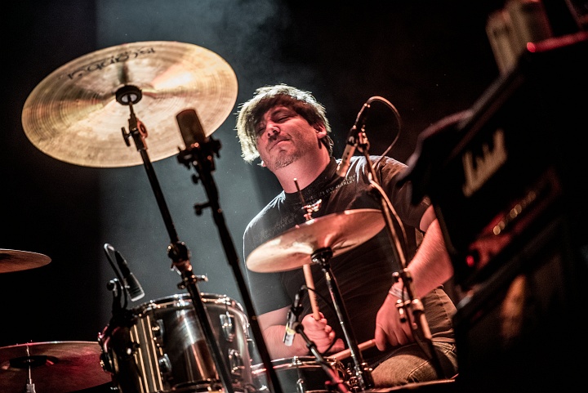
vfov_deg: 7.4
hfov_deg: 11.1
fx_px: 3023
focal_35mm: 185
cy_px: 196
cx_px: 294
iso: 1600
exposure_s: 1/80
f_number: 2.8
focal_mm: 185
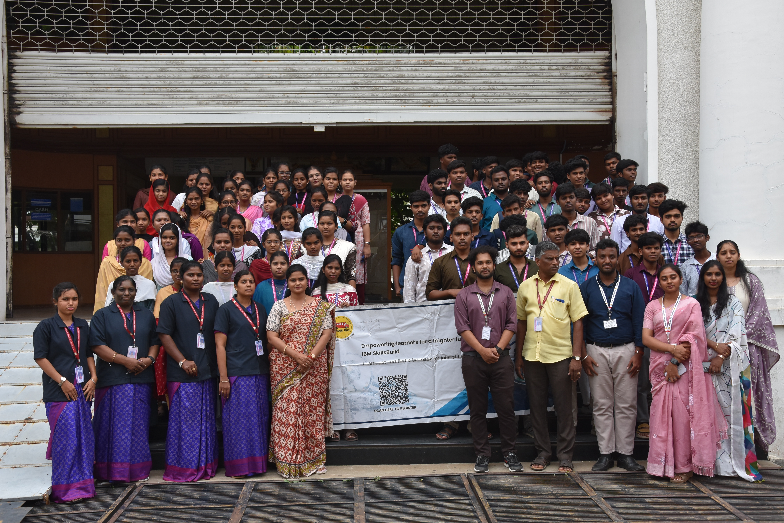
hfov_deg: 46.4
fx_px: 915
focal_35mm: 42
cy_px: 262
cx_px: 392
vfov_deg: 31.9
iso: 450
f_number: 8
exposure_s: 1/500
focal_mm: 28
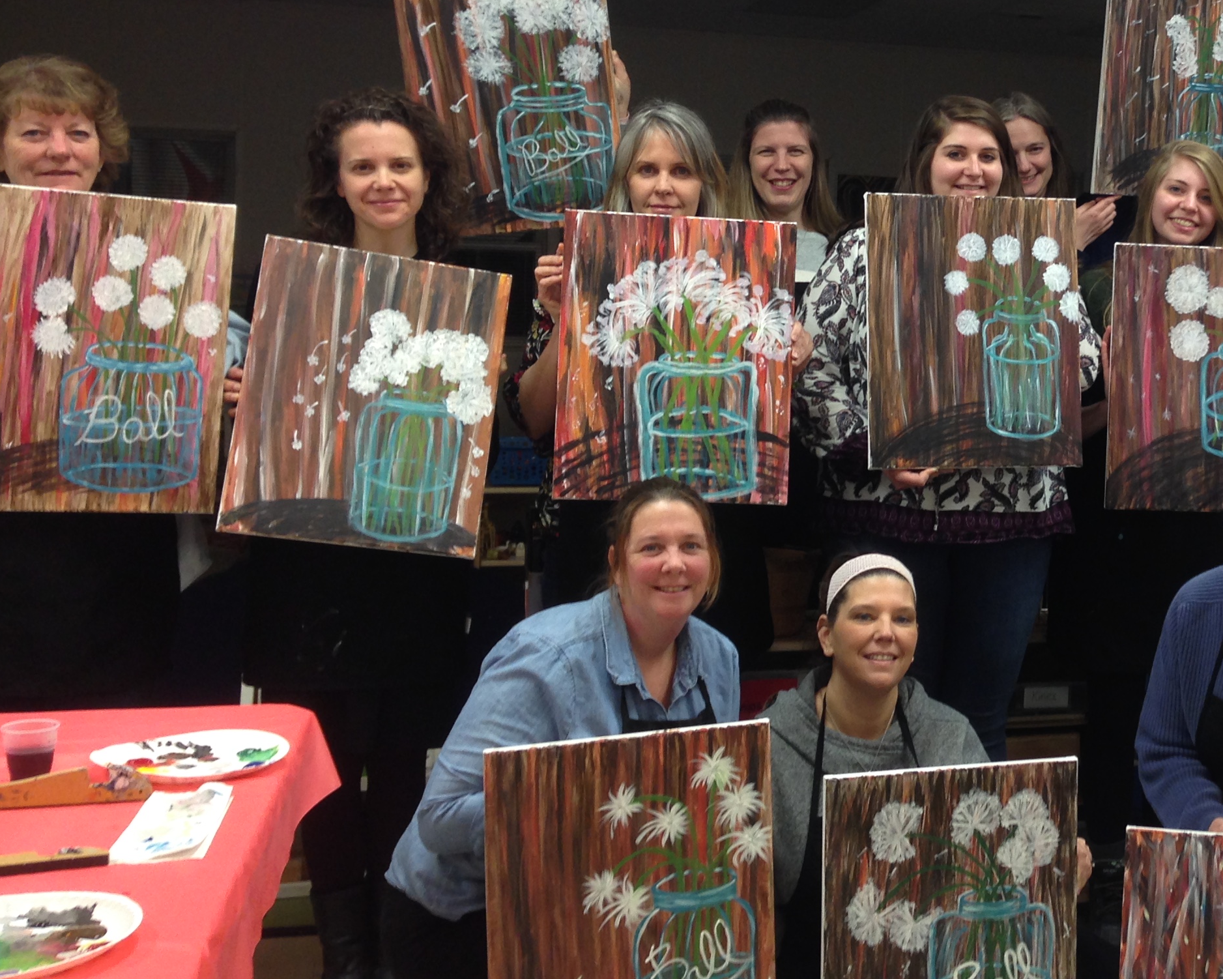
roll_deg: -1.8
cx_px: 1056
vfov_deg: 27.0
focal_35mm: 56
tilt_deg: -3.4
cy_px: 336
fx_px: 2027
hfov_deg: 32.2
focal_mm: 4.12
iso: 50
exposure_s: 1/24
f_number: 2.4
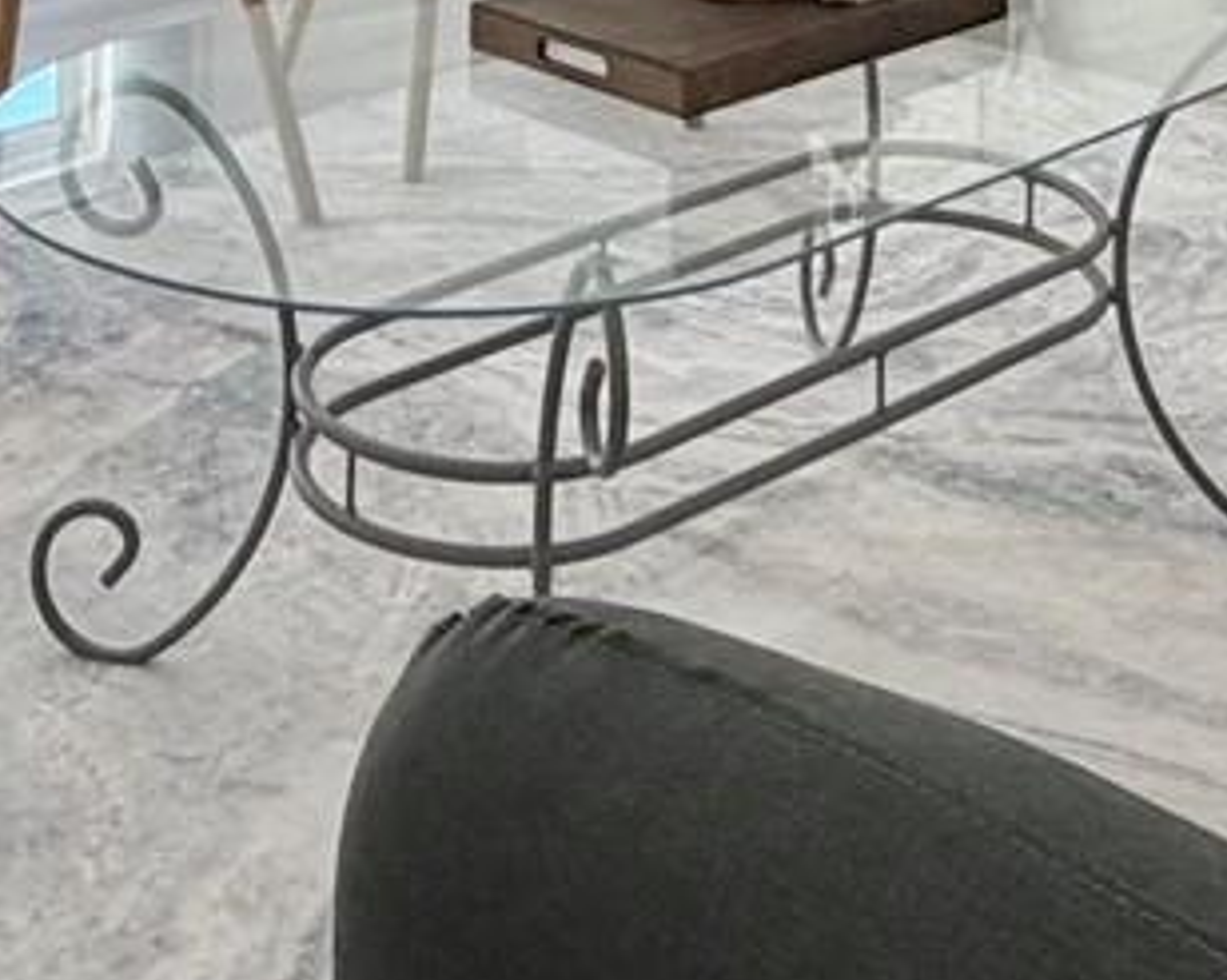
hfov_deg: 26.7
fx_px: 2577
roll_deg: -0.6
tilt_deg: +2.8
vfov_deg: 17.2
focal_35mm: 71
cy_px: -837
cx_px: 442
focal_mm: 2.22
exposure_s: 1/121
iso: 125
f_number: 2.2
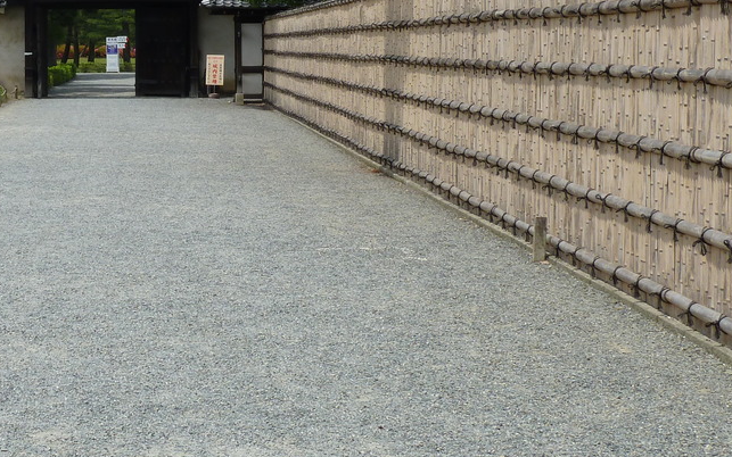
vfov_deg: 13.7
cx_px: 90
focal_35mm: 95
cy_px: 110
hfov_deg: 21.4
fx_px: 1895
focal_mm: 7.9
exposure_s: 1/400
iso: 80
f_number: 5
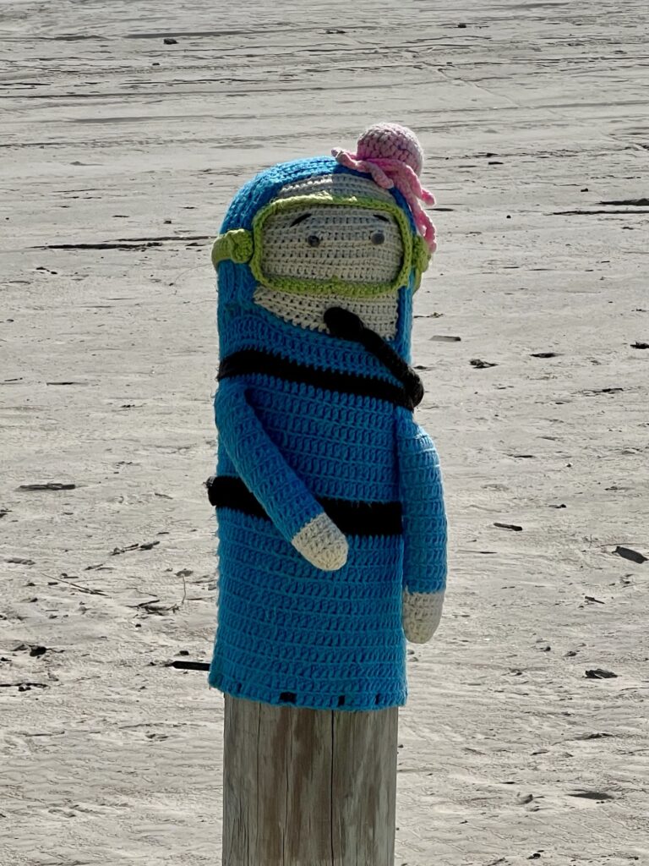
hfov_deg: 19.1
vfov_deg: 25.3
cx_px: 324
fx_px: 1925
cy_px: 433
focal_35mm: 77
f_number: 2.8
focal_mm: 9
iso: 32
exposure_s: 1/2320
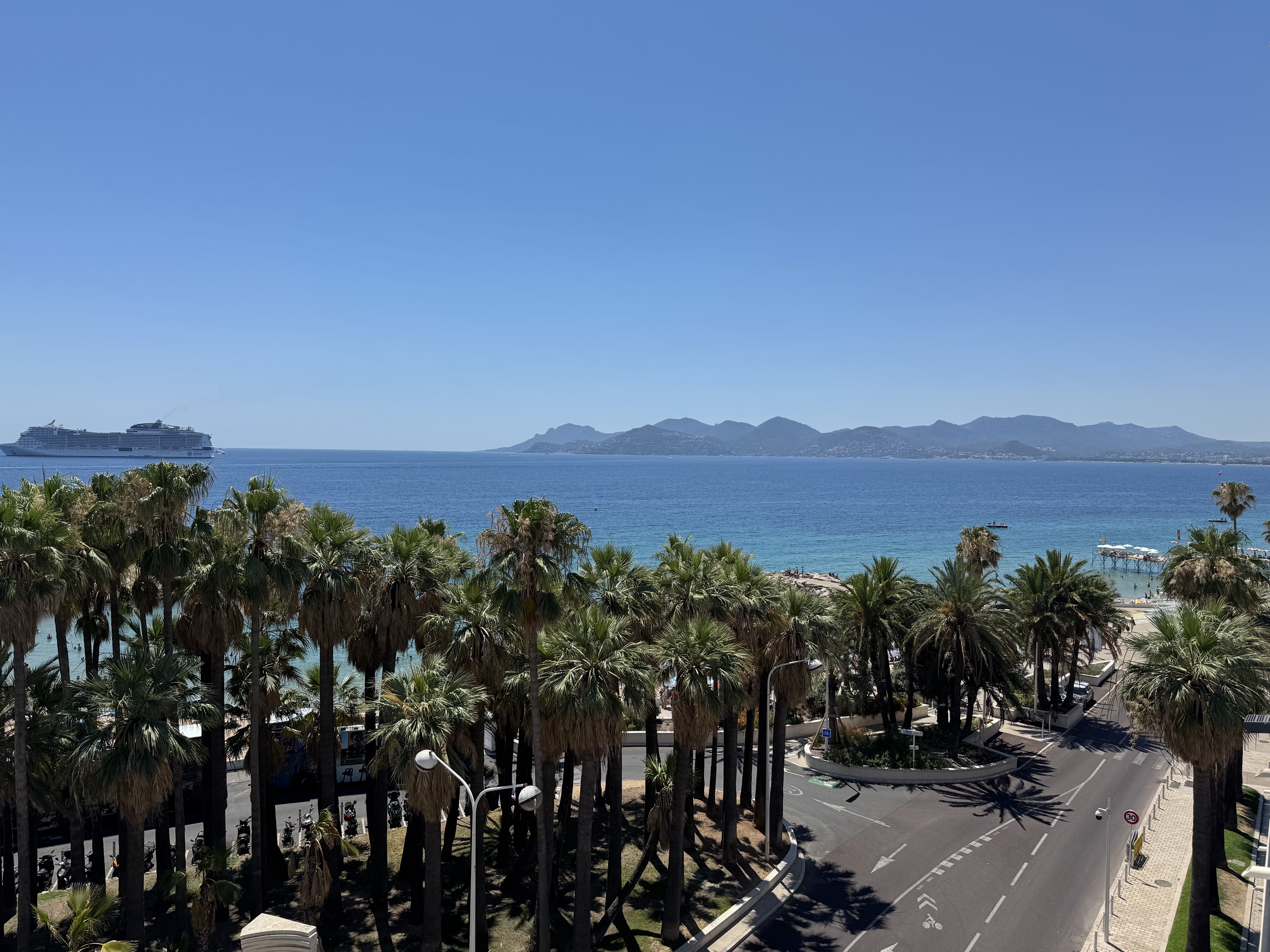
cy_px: 476
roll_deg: -0.6
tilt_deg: -2.4
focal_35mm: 24
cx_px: 635
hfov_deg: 71.6
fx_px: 881
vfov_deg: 56.8
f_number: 1.78
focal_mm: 6.76
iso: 80
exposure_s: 1/7937
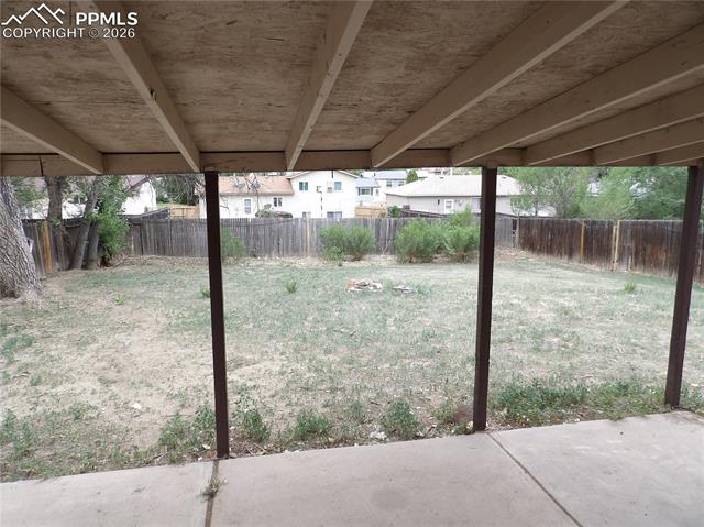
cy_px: 264
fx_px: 488
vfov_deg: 56.8
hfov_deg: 71.6
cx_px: 352
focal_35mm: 24
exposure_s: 1/187
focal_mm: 4.3
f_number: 3.2
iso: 100
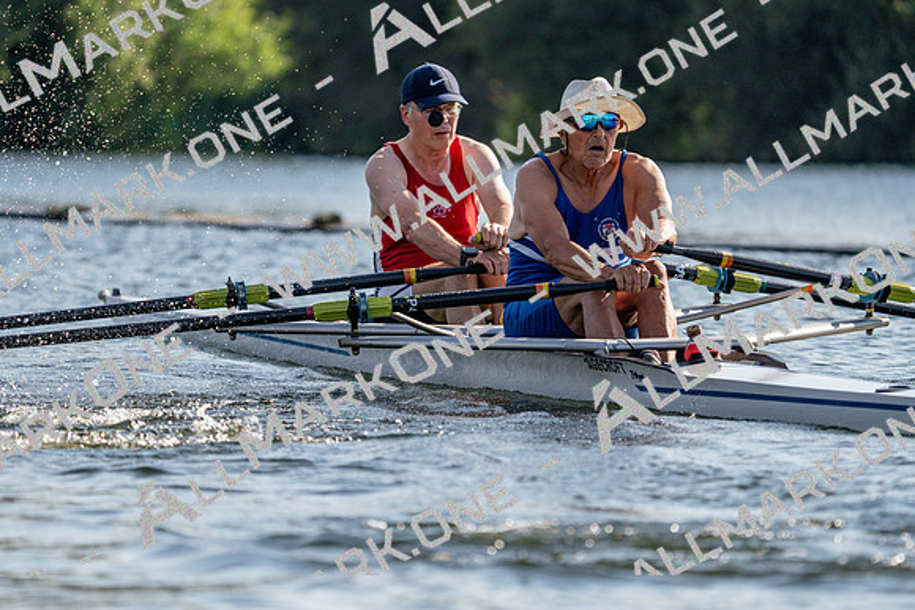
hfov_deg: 6.5
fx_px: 8008
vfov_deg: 4.4
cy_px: 305
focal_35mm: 315
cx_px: 458
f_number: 6.3
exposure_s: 1/1600
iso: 200
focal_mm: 315
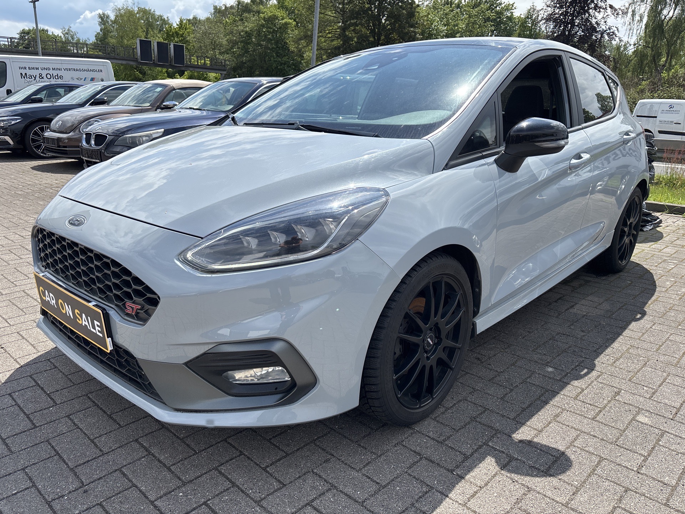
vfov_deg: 53.1
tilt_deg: -14.6
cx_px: 342
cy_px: 257
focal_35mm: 26
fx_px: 515
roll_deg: -1.0
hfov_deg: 67.3
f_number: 1.6
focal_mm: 5.96
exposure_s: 1/3021
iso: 50
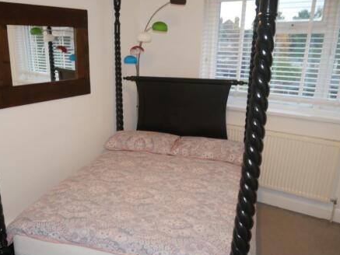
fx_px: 314
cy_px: 162
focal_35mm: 32
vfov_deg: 43.8
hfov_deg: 56.4
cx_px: 136
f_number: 3.5
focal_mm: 12
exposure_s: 1/50
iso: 800
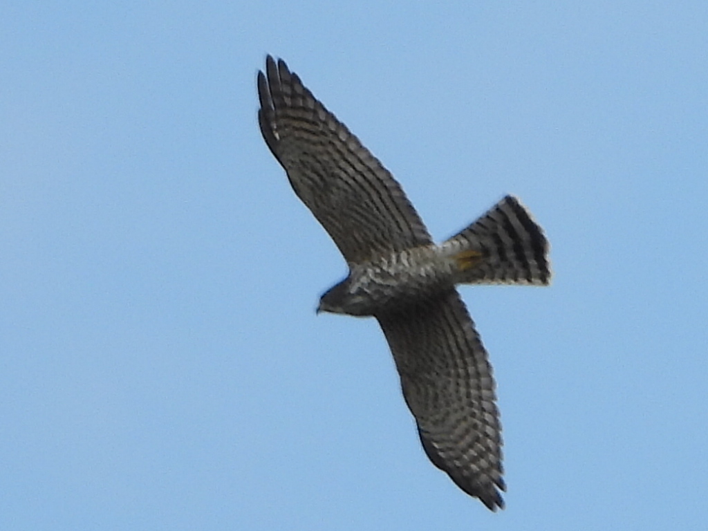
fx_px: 15340
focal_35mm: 750
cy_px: 266
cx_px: 354
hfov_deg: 2.6
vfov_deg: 2.0
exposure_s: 1/500
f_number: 5.6
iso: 100
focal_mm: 135
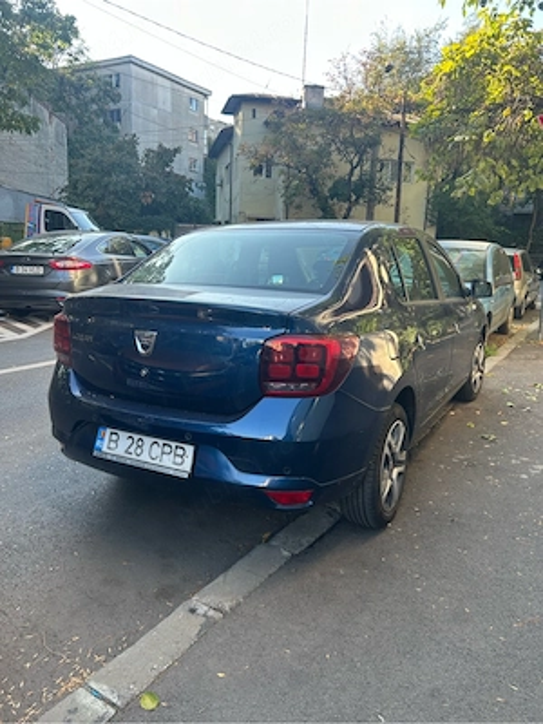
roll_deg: -4.7
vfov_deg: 67.3
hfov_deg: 53.1
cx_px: 272
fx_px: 544
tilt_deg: -12.4
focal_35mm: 26
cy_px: 362
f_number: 1.5
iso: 40
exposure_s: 1/231
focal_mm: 5.7
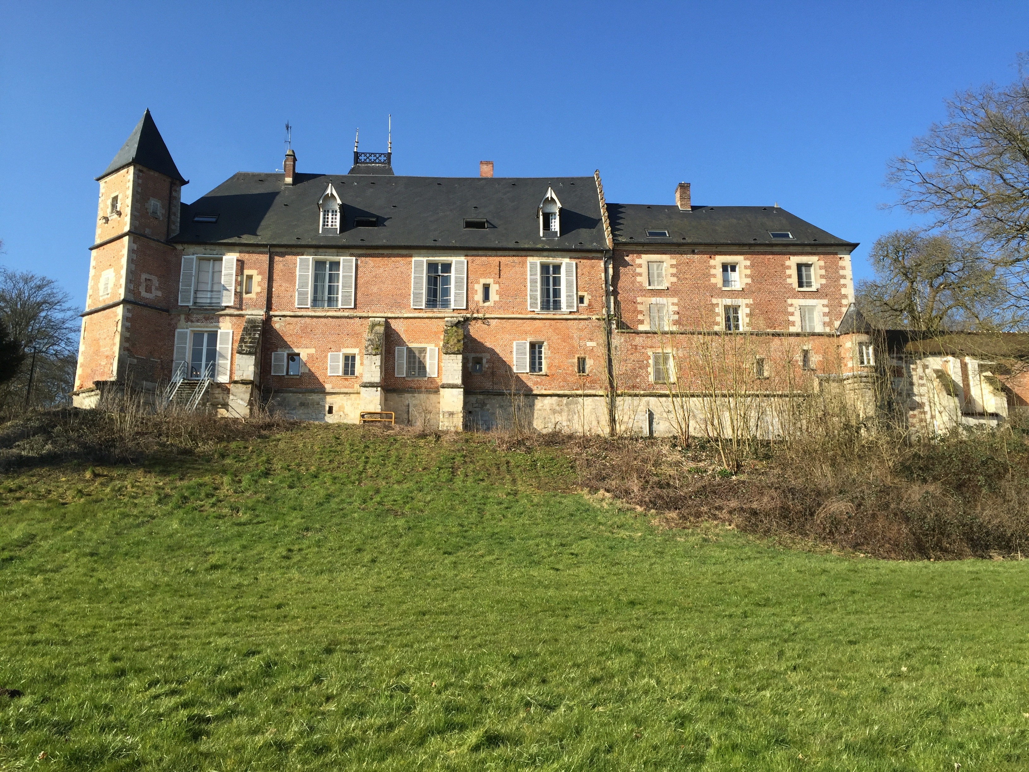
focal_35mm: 29
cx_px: 514
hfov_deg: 61.7
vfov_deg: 48.2
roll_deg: +0.7
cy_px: 386
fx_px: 862
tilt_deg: +13.1
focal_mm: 4.15
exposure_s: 1/1041
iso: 32
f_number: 2.2
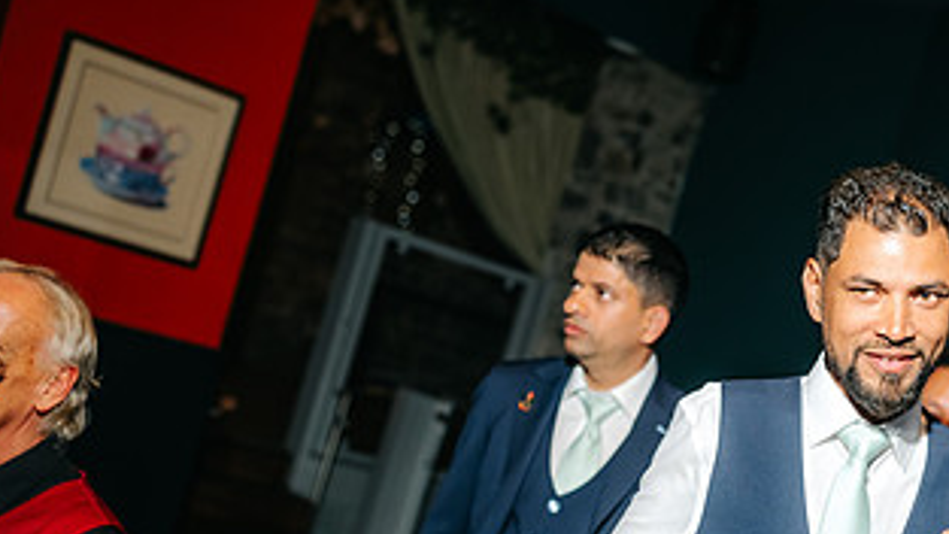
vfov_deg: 17.3
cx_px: 837
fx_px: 1711
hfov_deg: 29.8
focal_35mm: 68
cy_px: 526
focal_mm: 35
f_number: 2.2
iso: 400
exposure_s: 1/200
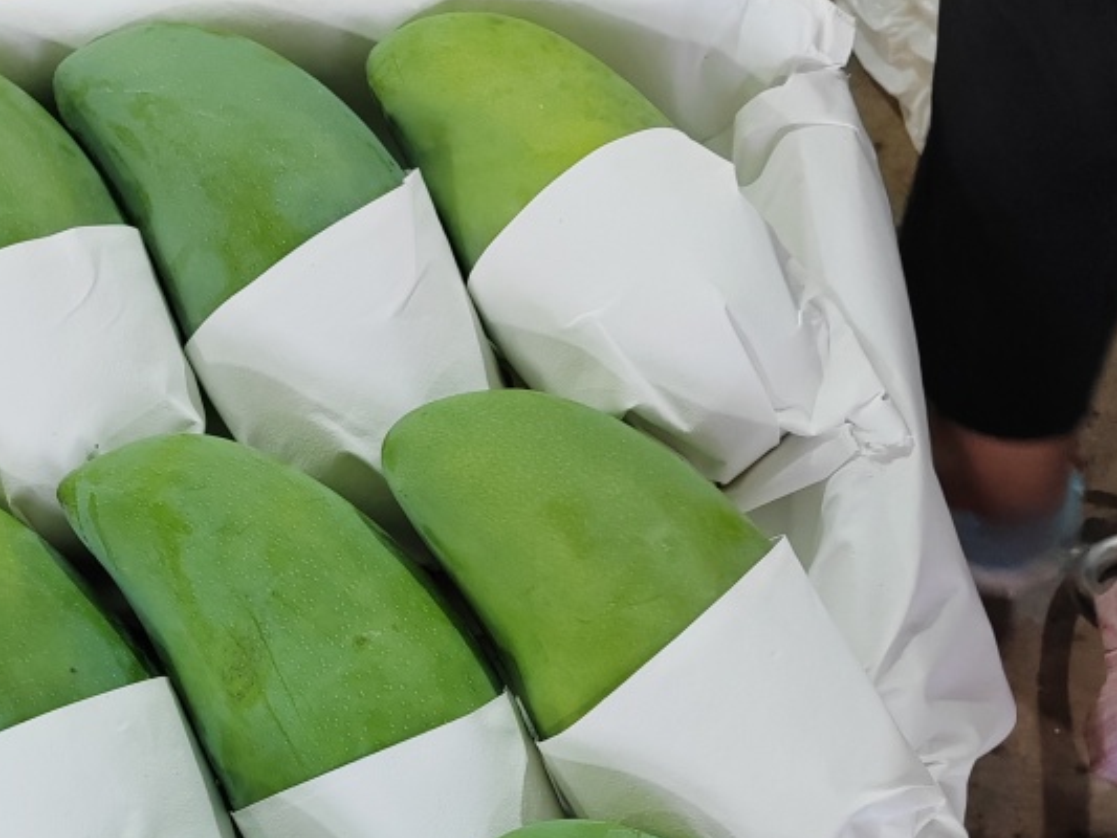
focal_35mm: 54
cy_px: 841
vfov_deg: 25.7
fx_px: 1743
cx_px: 335
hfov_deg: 35.0
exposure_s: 1/50
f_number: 1.9
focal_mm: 5.52
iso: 800
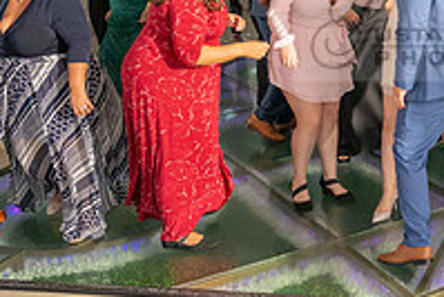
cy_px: 28
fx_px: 864
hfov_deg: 26.6
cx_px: 486
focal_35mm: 70
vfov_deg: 19.1
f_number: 4
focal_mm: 24
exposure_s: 1/160
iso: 1000
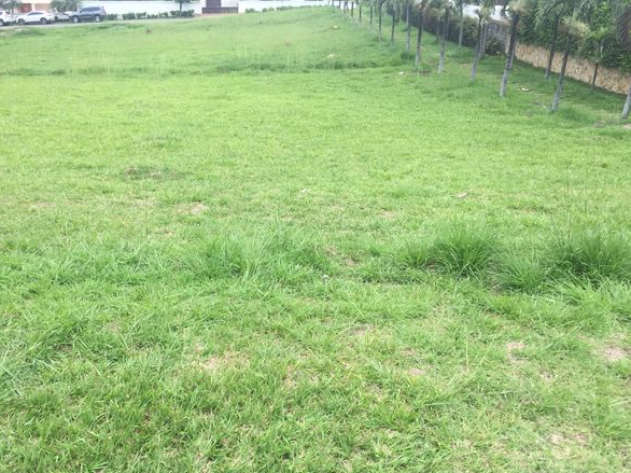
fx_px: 601
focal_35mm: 33
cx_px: 276
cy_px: 268
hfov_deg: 55.2
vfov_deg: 42.8
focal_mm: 4.15
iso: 32
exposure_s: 1/608
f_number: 2.2
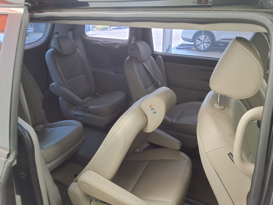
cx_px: 136
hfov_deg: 63.4
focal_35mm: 28
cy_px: 102
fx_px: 221
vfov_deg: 49.7
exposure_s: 1/40
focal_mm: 2.91
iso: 100
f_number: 1.9
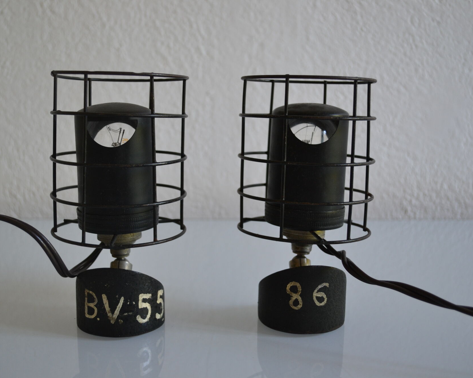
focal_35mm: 44
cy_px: 189
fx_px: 616
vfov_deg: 34.1
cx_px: 205
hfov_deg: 41.9
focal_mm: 26
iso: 400
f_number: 4.2
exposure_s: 1/25
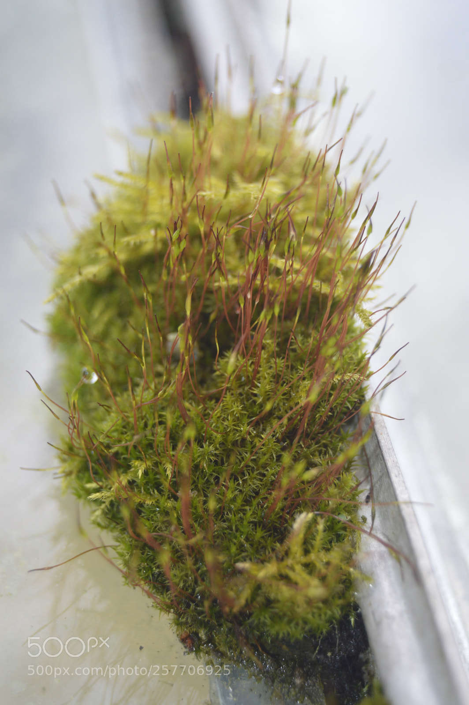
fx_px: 1615
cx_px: 234
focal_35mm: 82
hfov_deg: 16.5
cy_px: 352
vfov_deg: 24.6
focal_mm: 55
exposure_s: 1/125
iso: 360
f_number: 5.6
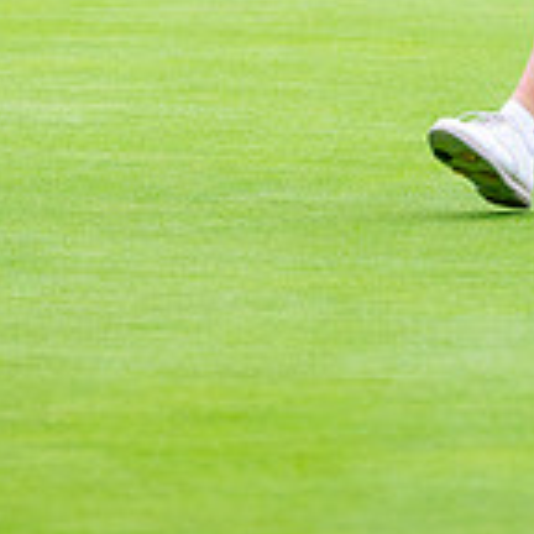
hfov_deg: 1.5
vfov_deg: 1.5
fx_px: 20786
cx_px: 538
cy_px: -274
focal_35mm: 1191
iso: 400
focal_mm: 300
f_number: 4
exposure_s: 1/1600
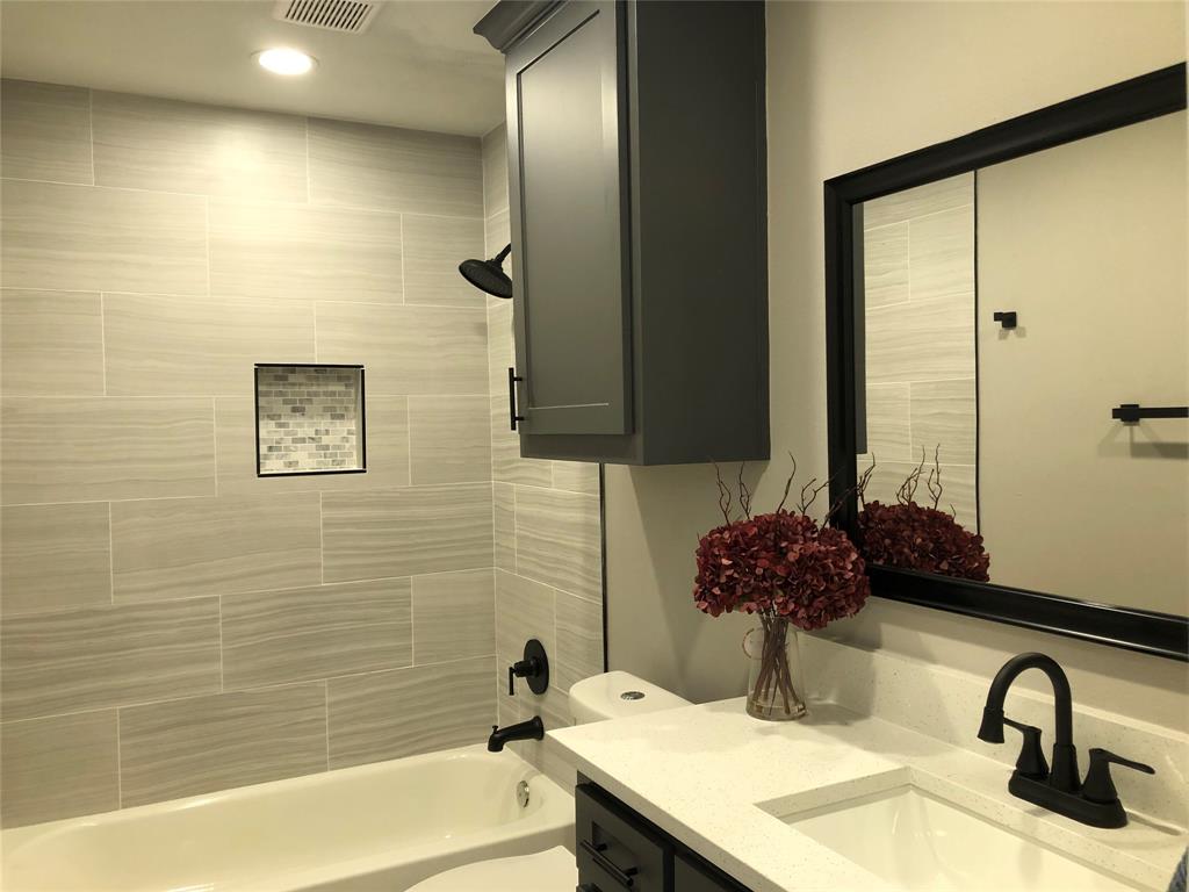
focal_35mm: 28
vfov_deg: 49.7
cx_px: 594
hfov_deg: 63.4
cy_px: 446
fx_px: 962
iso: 40
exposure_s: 1/30
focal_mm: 3.99
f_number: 1.8
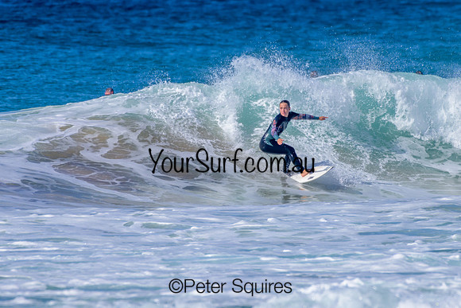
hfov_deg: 2.1
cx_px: 230
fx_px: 12808
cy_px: 154
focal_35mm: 1000
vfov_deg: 1.4
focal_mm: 1000
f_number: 11
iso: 640
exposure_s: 1/2000
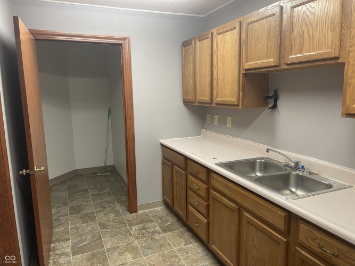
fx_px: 256
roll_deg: +0.8
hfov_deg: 69.4
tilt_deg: -10.1
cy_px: 133
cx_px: 178
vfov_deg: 54.9
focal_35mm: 25
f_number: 1.6
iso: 125
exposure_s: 1/60
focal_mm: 5.1
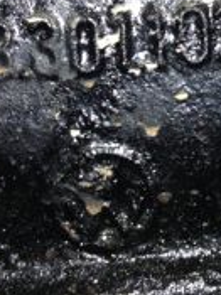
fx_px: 1091
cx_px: 248
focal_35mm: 128
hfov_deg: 11.4
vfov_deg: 15.0
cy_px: -27
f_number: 2.4
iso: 50
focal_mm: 4.28
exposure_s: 1/47
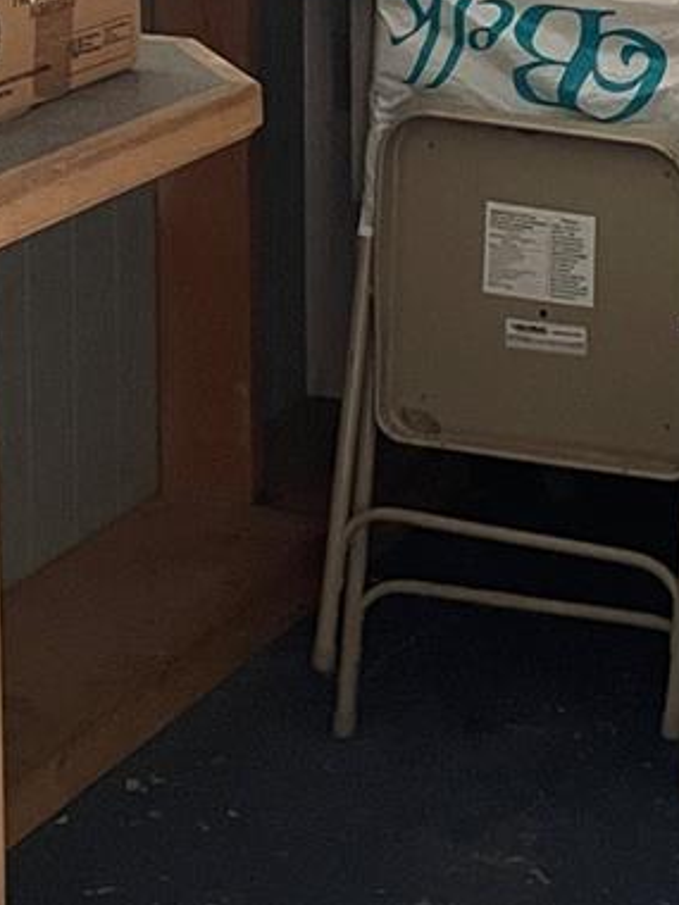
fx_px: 2746
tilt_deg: -12.2
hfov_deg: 13.9
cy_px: 7
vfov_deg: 18.3
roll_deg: -1.2
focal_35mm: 105
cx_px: 669
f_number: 1.6
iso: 640
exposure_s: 1/35
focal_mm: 4.2
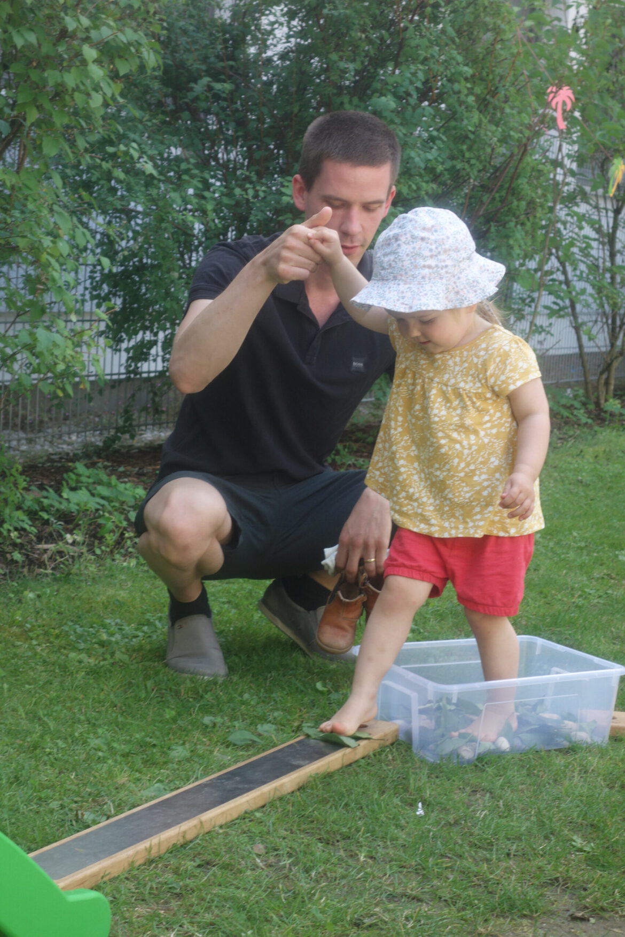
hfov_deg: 18.7
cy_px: 468
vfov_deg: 27.7
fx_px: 1901
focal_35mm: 73
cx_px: 312
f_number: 4
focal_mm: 27.22
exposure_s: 1/160
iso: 200
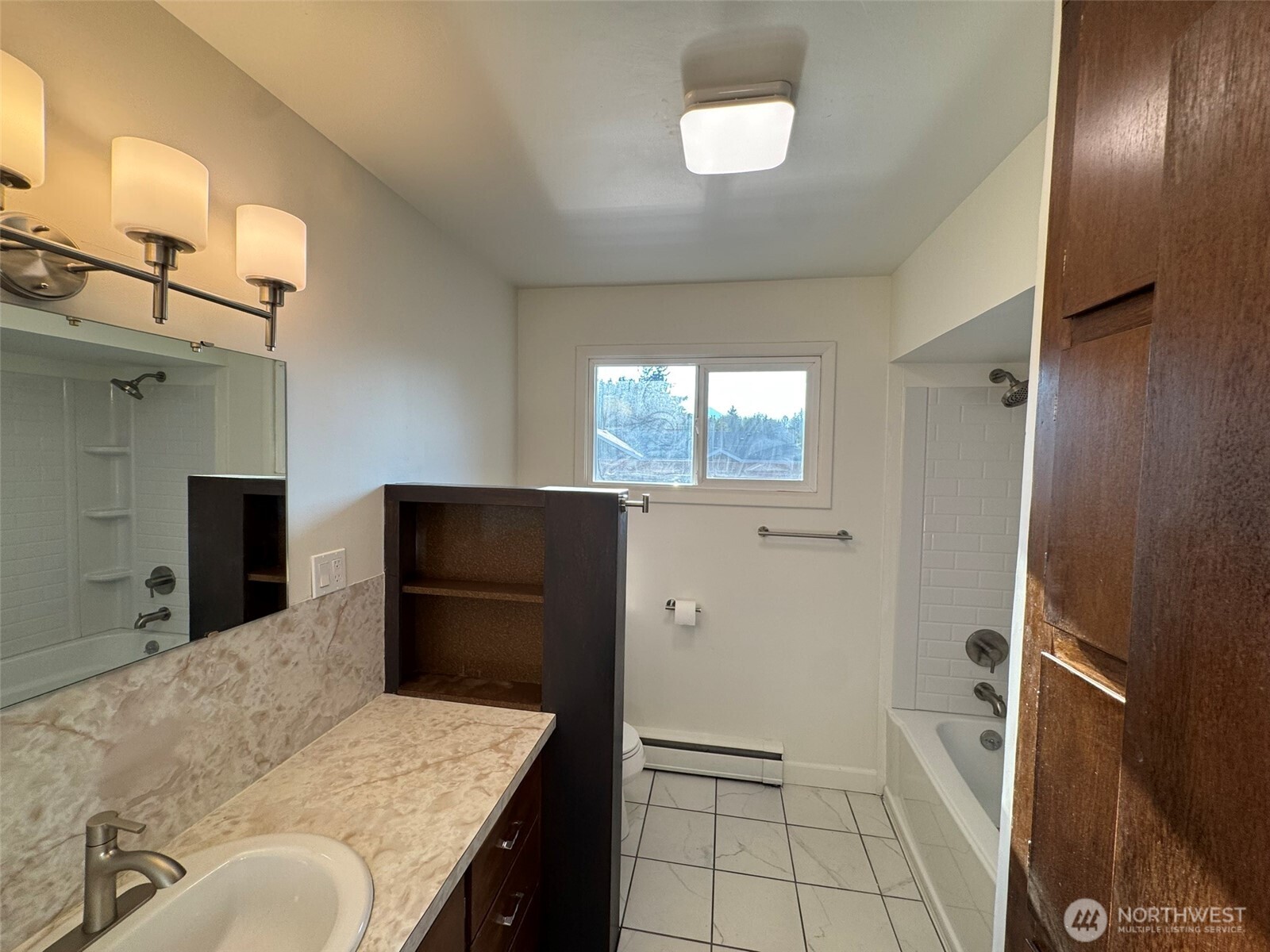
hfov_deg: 102.1
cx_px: 635
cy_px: 476
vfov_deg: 85.7
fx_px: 514
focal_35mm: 14
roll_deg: -1.8
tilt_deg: -2.8
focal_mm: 2.22
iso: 100
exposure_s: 1/120
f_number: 2.2
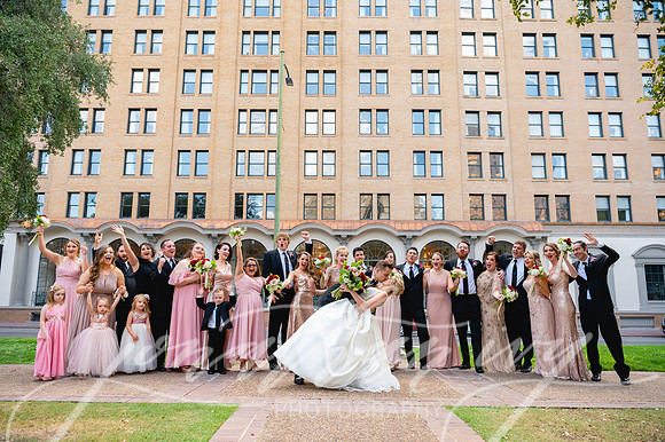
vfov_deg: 53.1
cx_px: 332
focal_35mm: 24
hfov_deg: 73.8
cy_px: 221
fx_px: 443
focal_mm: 24
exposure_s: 1/1000
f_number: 3.5
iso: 1000
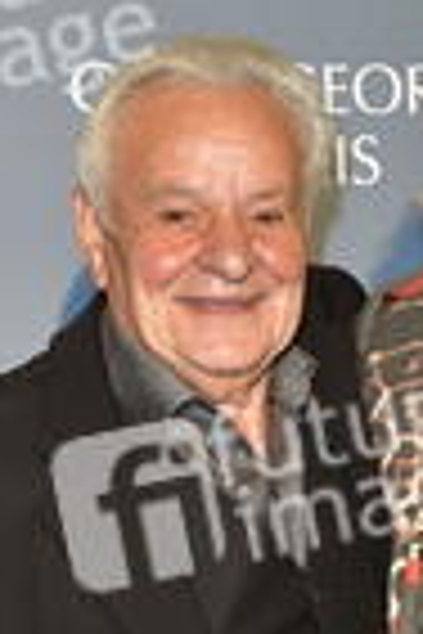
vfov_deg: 13.7
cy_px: 710
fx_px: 2591
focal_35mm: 147
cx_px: 416
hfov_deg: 9.3
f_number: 5.6
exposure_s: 1/200
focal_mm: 52
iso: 1250
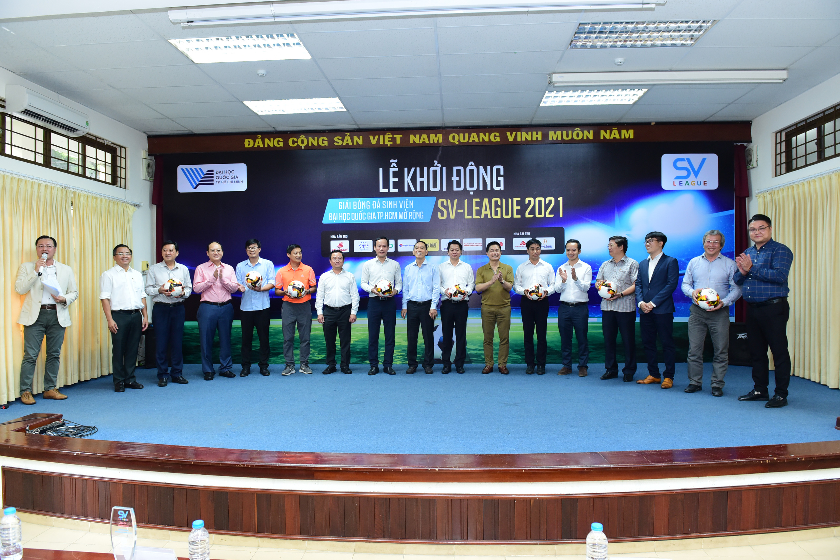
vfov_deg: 53.1
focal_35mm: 24
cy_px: 280
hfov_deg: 73.7
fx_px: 560
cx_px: 420
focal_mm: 24
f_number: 4
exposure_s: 1/60
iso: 2000
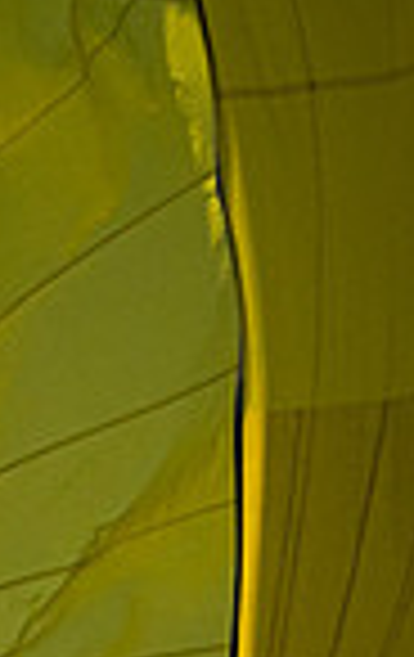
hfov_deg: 0.6
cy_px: 1121
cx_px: -1151
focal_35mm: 2105
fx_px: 37778
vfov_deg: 1.0
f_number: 8
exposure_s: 1/3200
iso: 500
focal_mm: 400
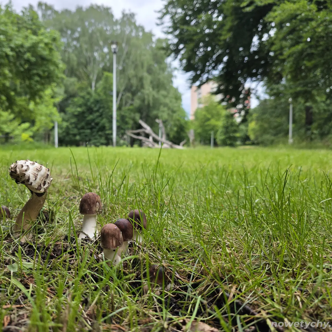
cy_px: 162
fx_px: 304
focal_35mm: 28
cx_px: 125
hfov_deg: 56.6
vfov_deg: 57.3
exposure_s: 1/180
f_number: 1.7
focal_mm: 6.3
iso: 64
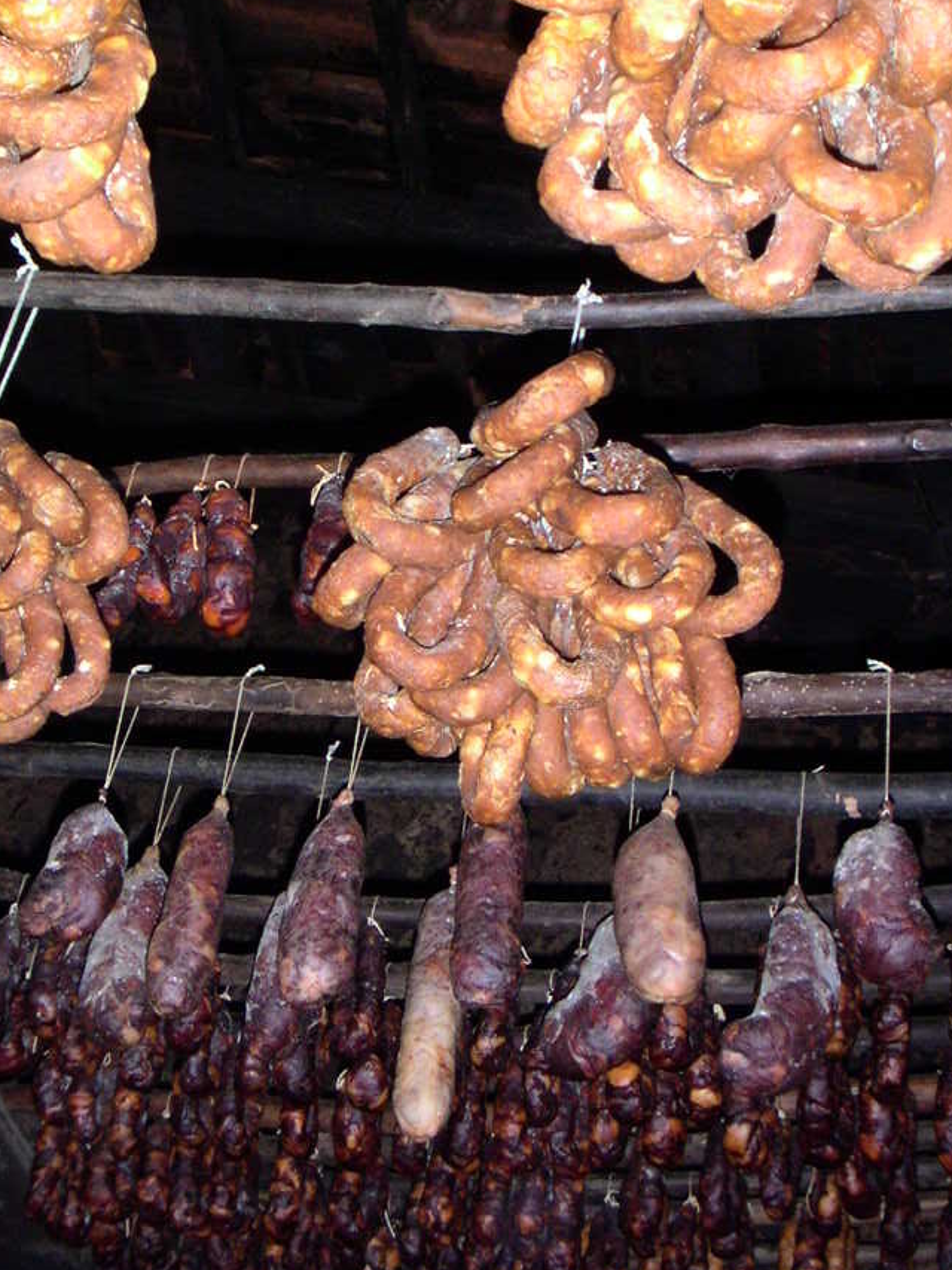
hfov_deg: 25.7
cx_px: 437
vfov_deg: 33.8
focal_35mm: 57
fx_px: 2090
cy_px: 572
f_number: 2.8
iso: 160
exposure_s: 1/50
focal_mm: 6
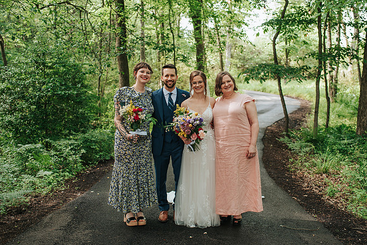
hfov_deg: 47.7
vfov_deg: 32.9
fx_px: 414
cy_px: 128
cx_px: 203
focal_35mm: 41
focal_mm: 35
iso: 250
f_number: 3.2
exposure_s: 1/200
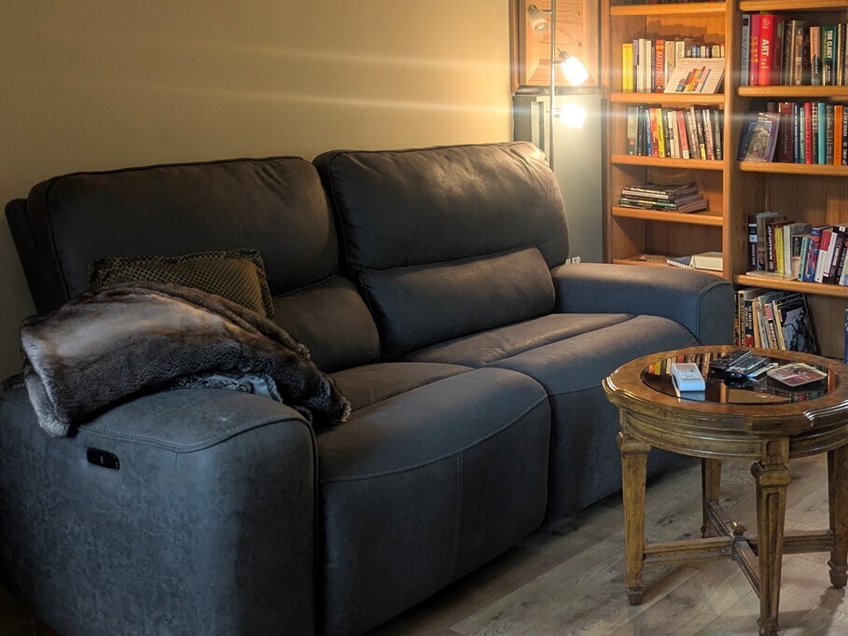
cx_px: 641
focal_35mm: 44
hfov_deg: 41.6
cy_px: 239
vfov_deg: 32.7
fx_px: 1078
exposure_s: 1/30
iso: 242
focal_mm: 5.43
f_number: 1.89
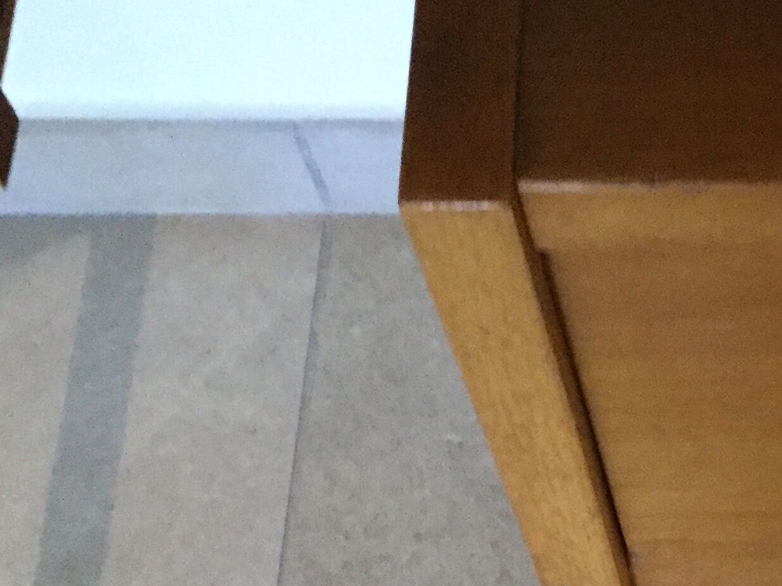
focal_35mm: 82
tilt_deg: -67.2
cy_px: 683
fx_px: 1852
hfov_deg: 21.7
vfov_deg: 17.2
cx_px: 994
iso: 200
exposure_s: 1/17
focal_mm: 3.3
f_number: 2.4
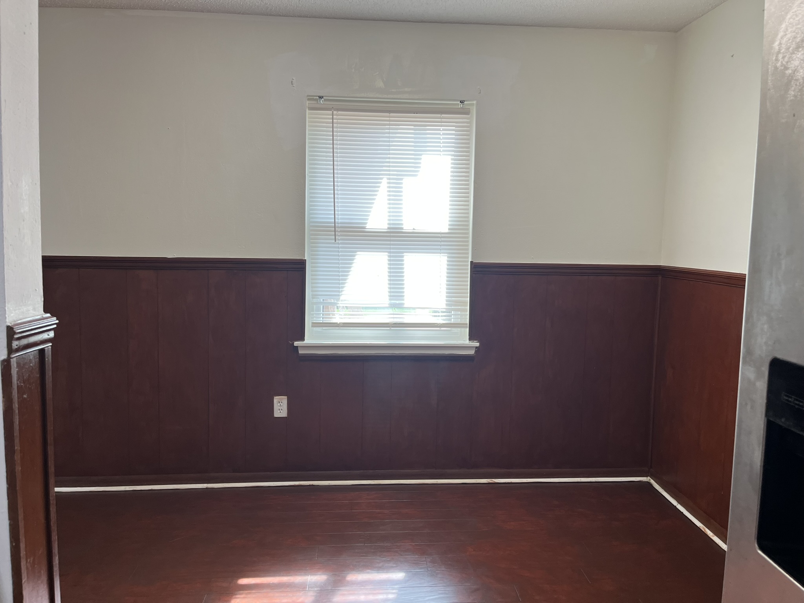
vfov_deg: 53.1
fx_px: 604
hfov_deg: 67.3
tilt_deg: -4.3
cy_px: 302
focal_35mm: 26
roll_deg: +0.9
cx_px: 402
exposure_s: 1/120
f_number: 1.6
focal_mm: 5.1
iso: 64
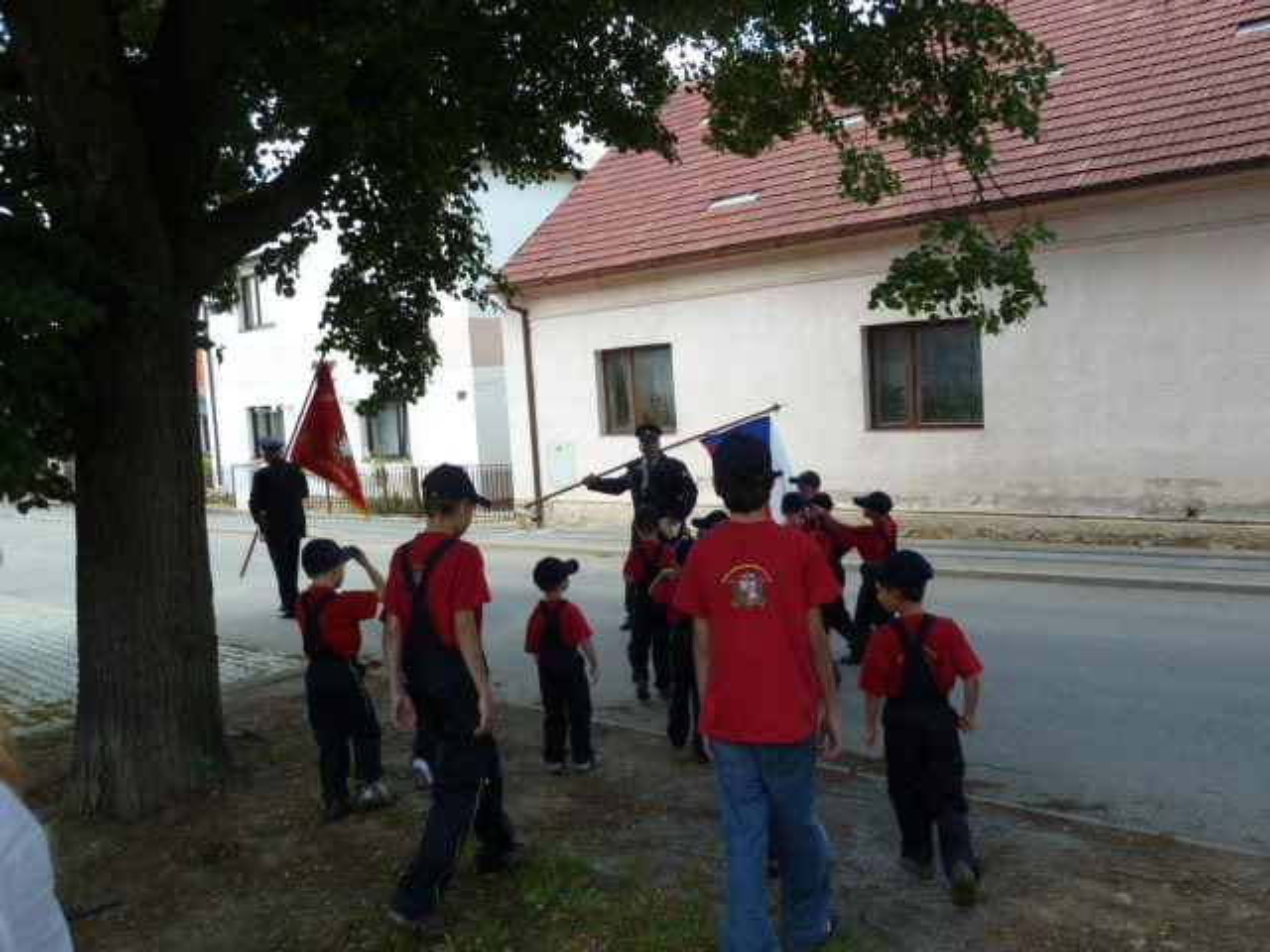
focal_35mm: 30
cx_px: 635
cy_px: 476
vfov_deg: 46.8
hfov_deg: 60.0
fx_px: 1101
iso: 80
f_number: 4
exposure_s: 1/125
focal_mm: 5
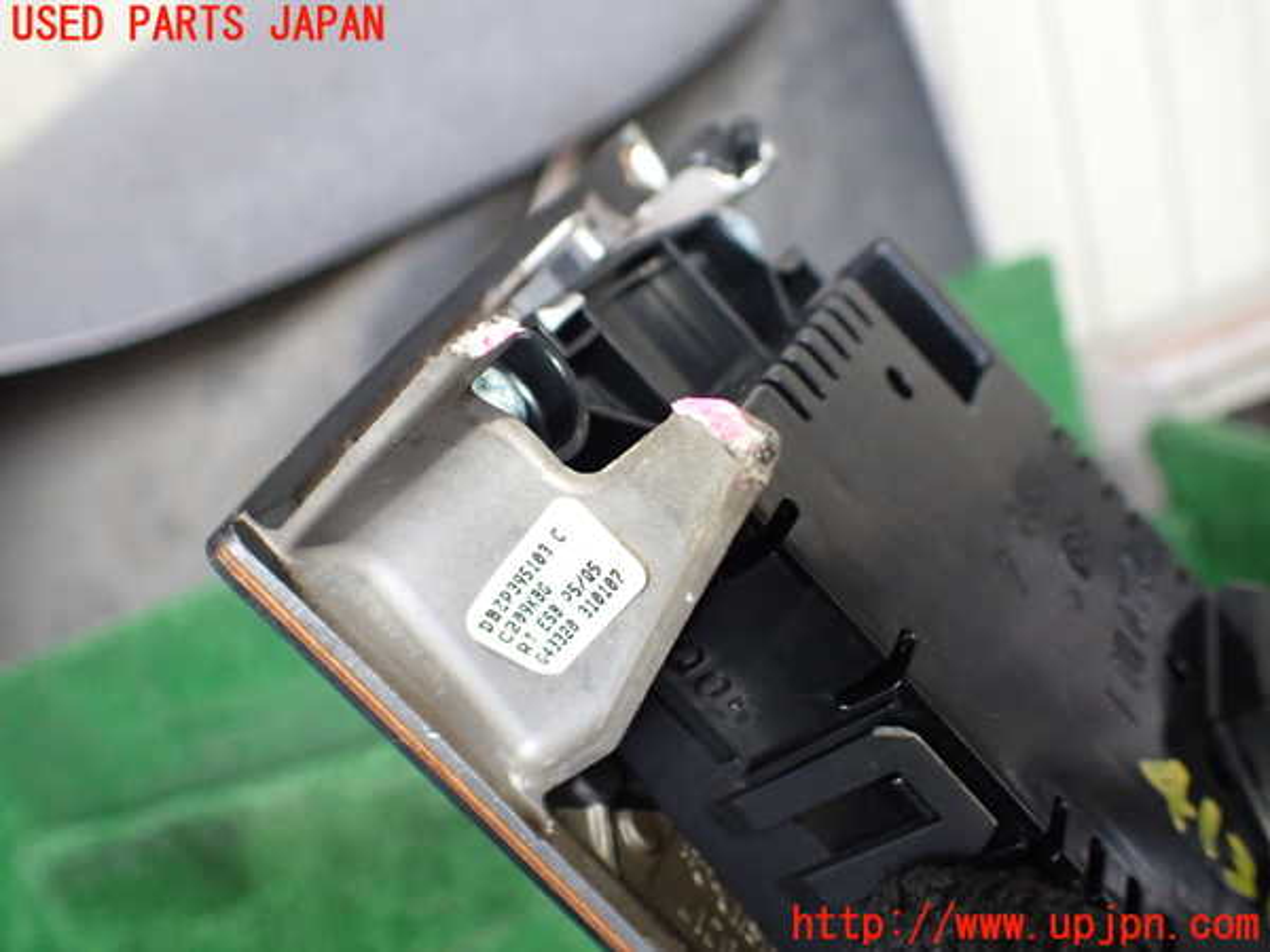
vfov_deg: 46.8
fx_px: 1101
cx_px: 635
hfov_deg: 60.0
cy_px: 476
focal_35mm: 30
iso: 500
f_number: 2.3
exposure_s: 1/125
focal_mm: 5.4
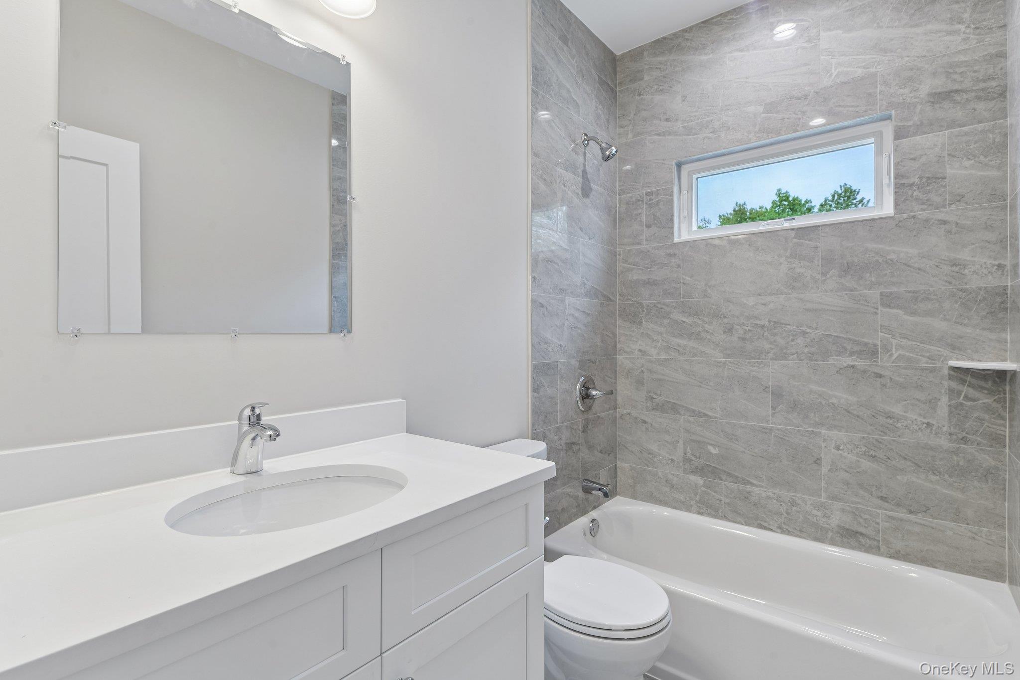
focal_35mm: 17
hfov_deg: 93.3
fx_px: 482
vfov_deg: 70.4
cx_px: 510
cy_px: 340
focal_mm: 17
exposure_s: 1/50
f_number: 9
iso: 250
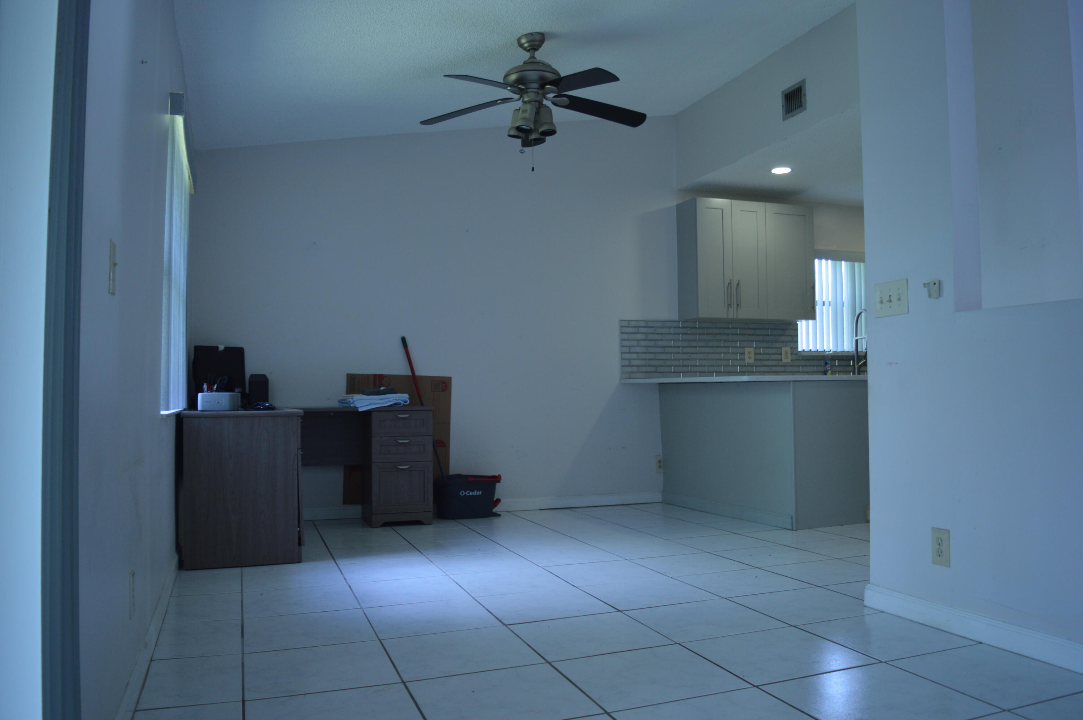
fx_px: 811
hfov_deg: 67.4
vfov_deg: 47.8
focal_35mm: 27
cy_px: 360
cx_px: 542
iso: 400
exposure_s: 1/60
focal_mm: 18
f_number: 4
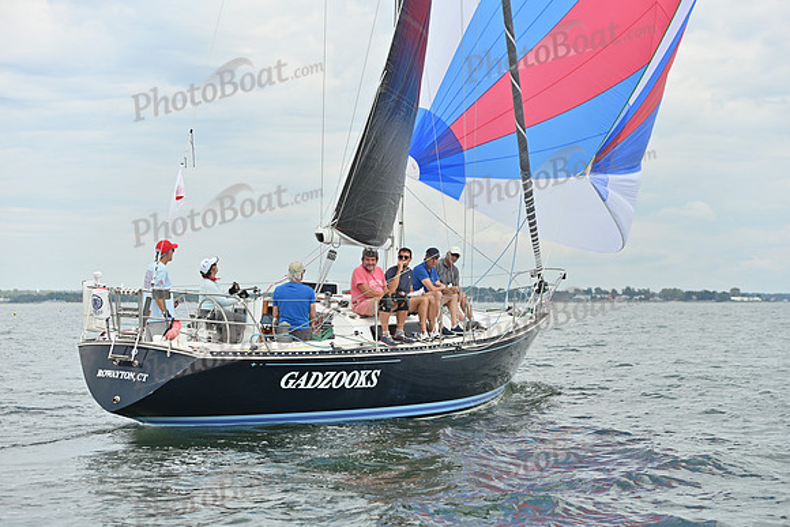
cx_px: 395
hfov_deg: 28.8
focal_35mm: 70
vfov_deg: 19.5
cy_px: 264
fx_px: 1536
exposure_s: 1/3200
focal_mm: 70
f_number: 4.5
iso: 320
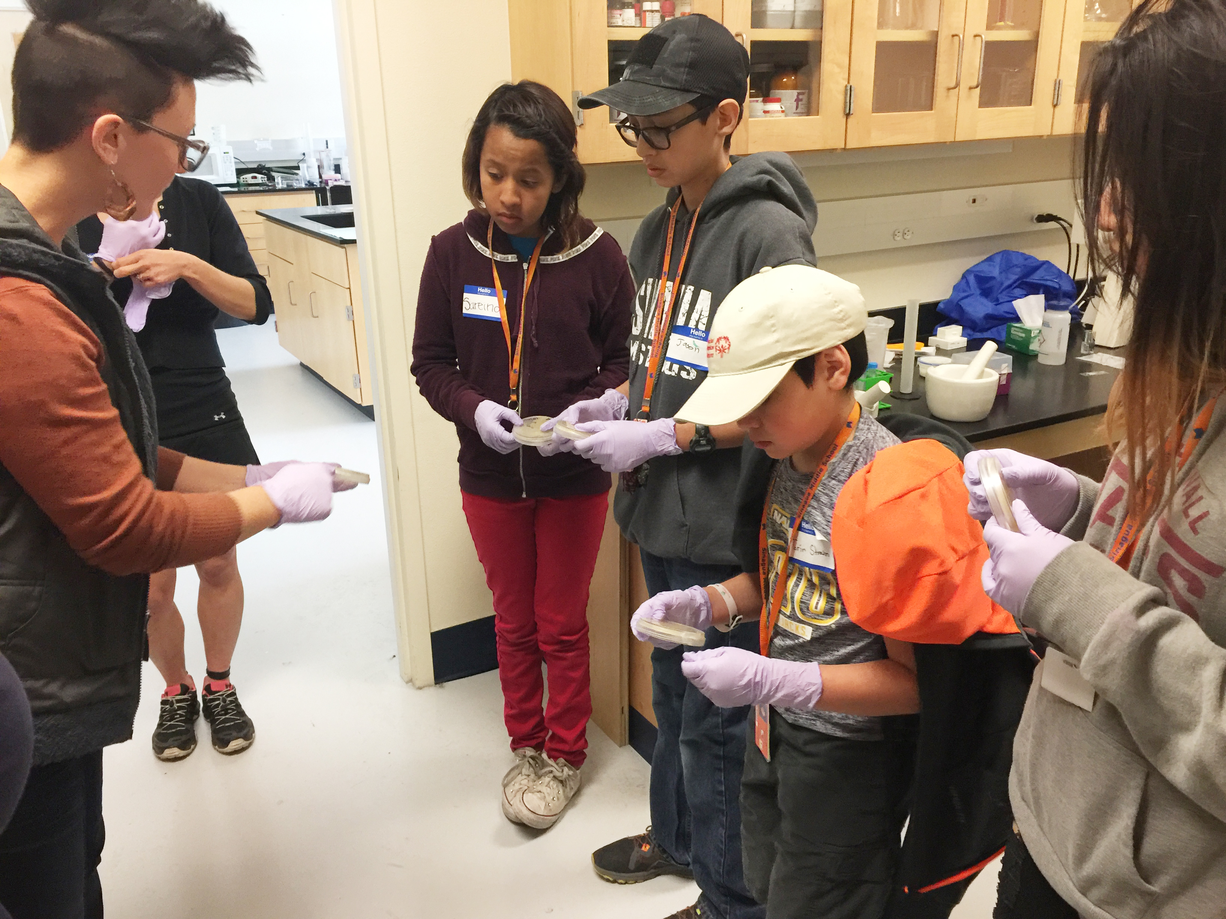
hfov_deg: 61.7
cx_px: 613
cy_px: 460
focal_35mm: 29
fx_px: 1027
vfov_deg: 48.2
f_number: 2.2
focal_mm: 4.15
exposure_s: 1/15
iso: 125
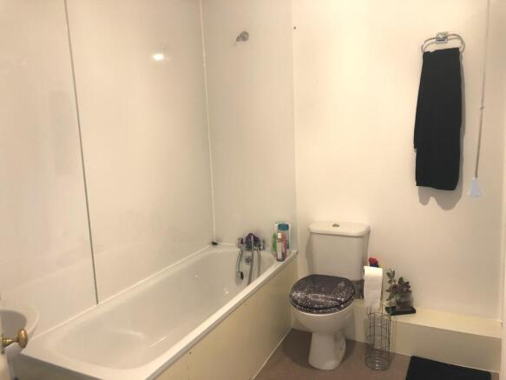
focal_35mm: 28
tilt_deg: -9.3
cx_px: 253
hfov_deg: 63.5
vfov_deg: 49.7
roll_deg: +2.7
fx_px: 409
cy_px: 190
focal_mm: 3.99
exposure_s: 1/17
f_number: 1.8
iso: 50
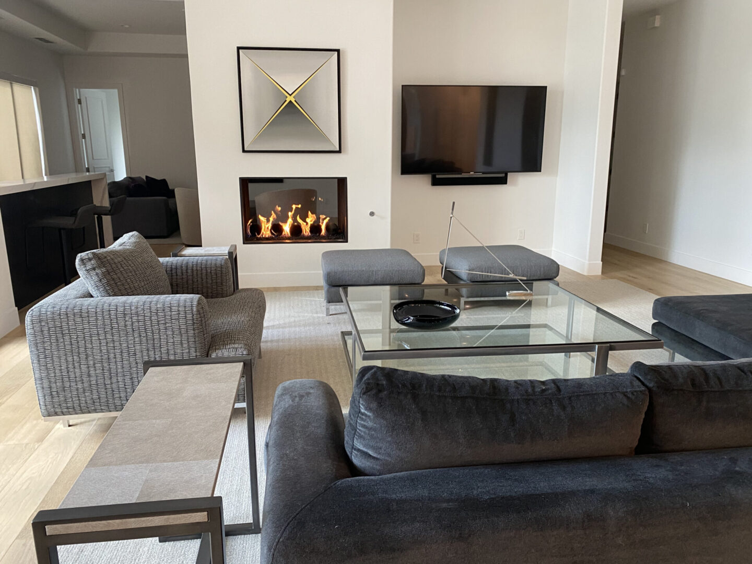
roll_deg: +0.5
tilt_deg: -12.8
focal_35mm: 26
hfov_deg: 67.3
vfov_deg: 53.1
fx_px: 565
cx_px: 376
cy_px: 282
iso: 200
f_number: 1.8
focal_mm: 4.25
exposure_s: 1/60
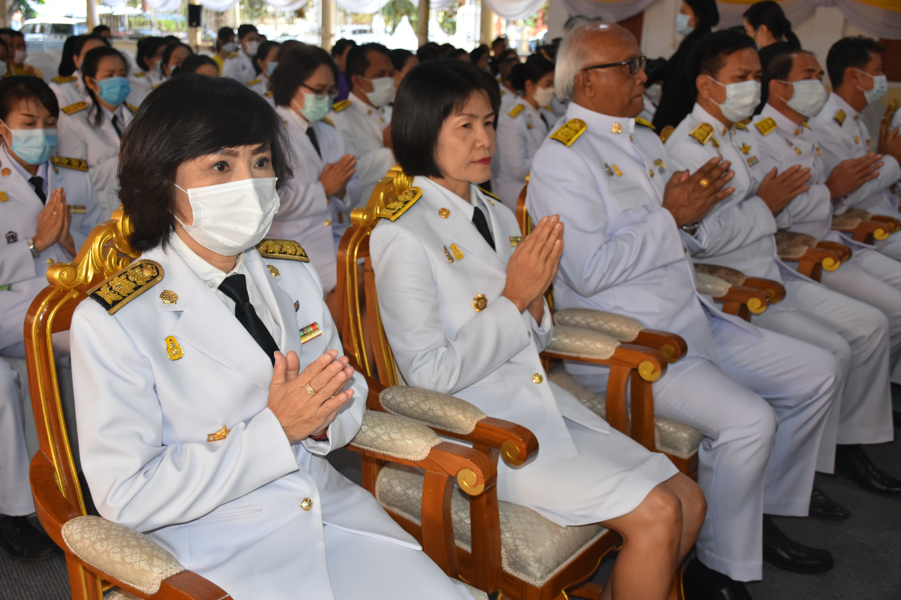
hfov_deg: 49.6
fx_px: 976
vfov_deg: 34.2
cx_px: 450
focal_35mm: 39
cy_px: 300
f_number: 4.5
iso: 800
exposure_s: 1/80
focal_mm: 26
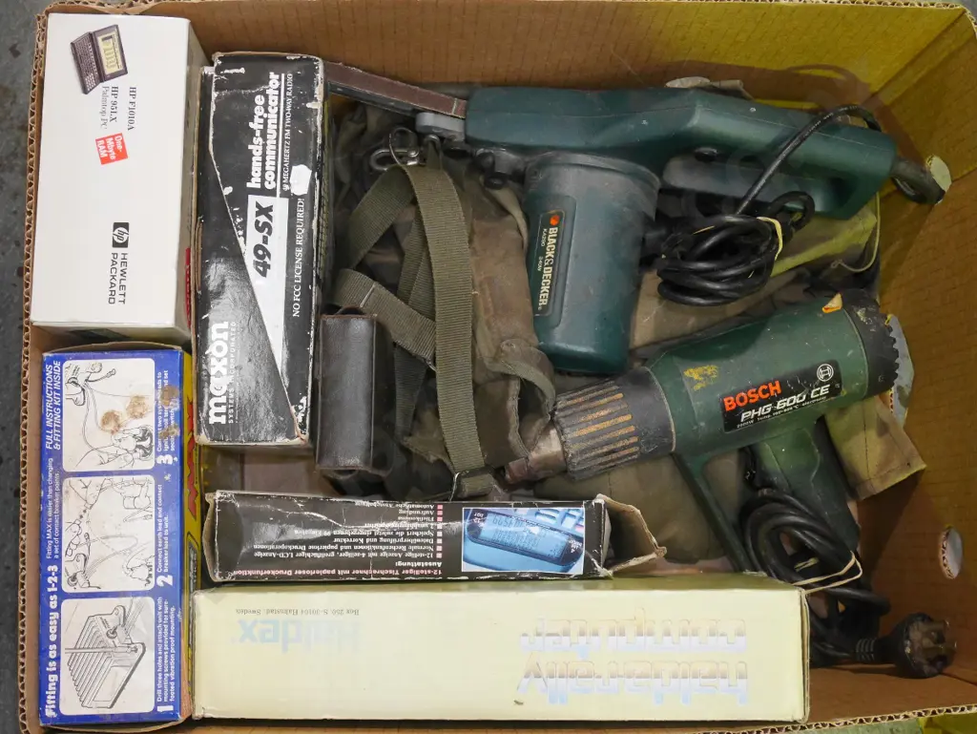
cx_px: 488
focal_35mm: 44
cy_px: 367
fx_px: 1242
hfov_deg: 42.9
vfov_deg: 32.9
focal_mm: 22
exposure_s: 1/60
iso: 3200
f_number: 4.9
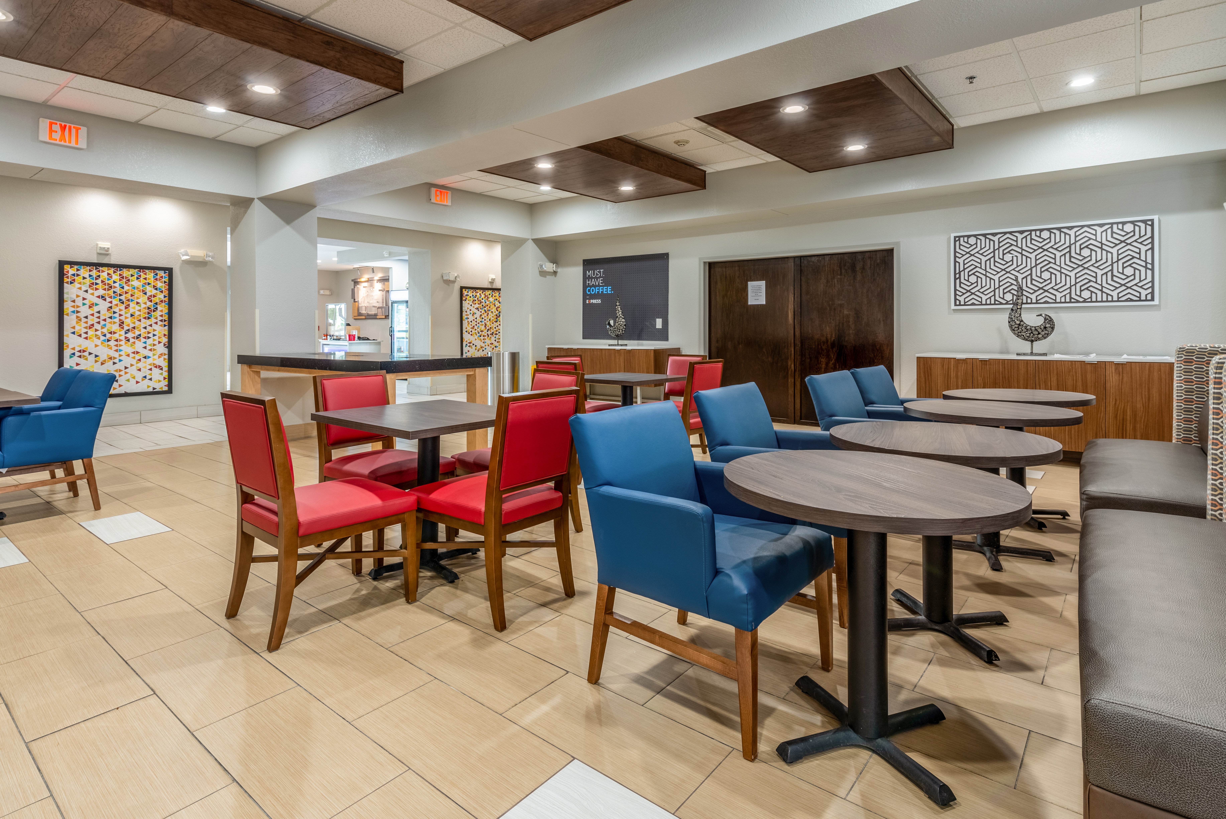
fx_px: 477
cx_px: 613
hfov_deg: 104.2
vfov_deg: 81.2
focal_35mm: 14
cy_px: 410
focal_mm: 14
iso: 320
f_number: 11
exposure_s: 1/30
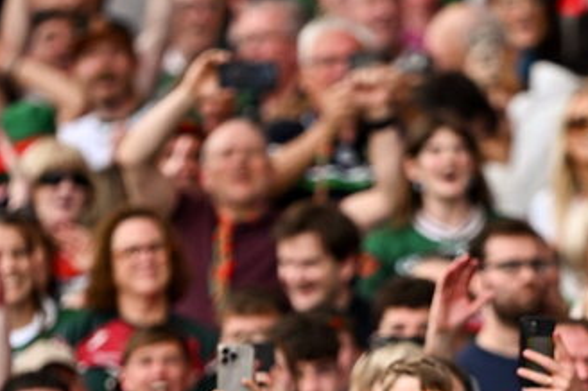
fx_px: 30610
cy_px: 447
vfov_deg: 0.7
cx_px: 355
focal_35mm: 1876
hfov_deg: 1.1
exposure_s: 1/2000
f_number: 4
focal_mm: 600
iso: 800
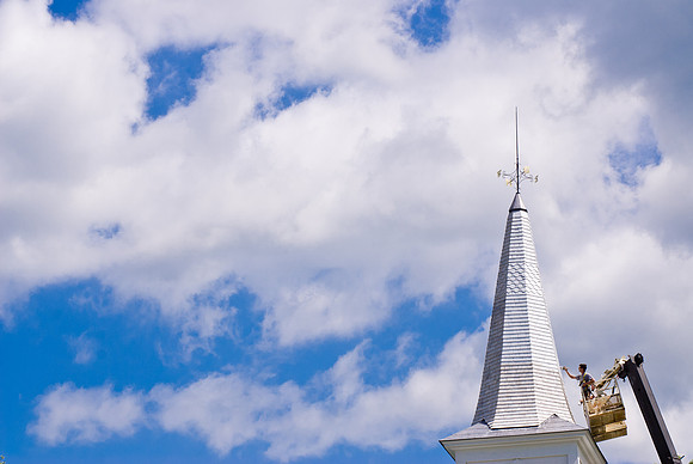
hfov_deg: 17.0
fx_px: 2312
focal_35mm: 120
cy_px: 232
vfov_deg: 11.4
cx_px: 346
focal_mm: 80
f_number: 9
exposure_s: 1/500
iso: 200
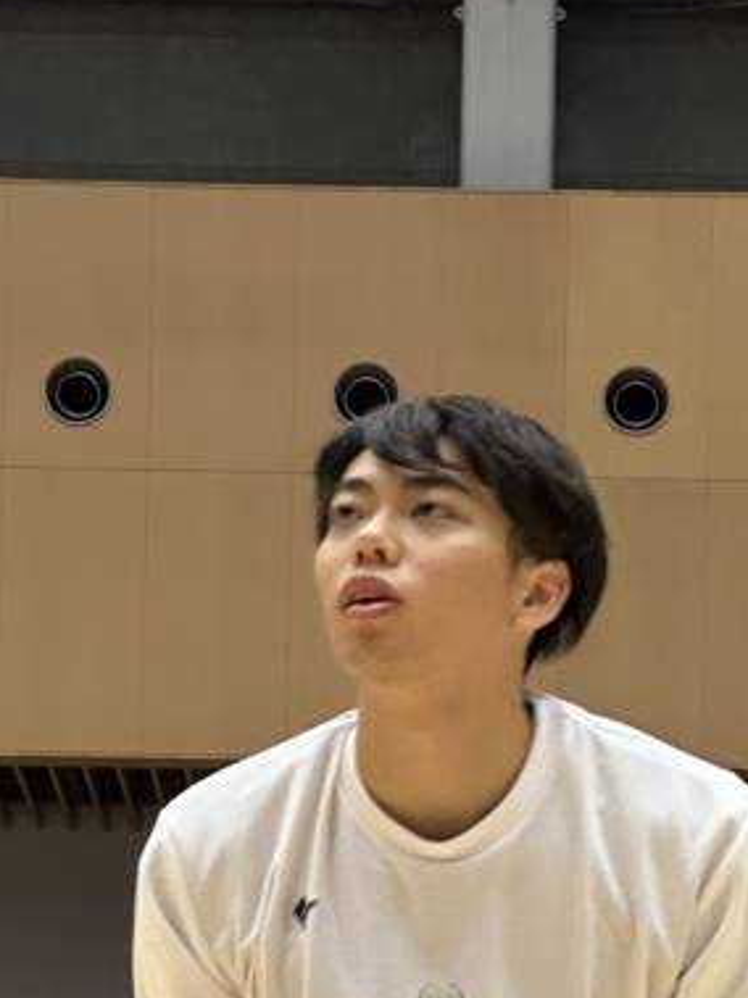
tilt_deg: +7.2
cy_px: 1274
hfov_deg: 7.1
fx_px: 5996
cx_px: 503
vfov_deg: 9.4
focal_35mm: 208
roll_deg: -1.2
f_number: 2.8
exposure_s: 1/41
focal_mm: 9
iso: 200
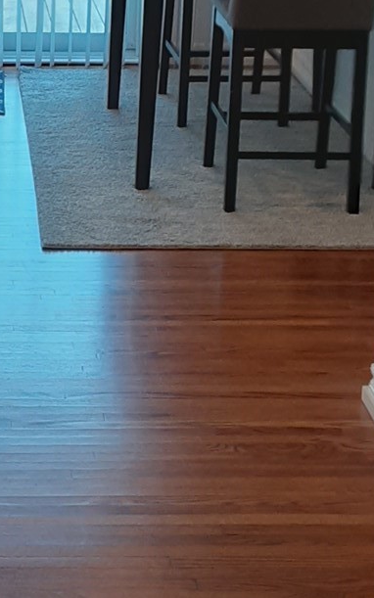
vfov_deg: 23.0
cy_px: 233
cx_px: -40
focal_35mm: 90
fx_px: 1467
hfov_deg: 14.2
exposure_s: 1/60
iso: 40
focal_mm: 2.91
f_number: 1.9
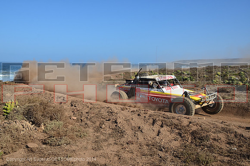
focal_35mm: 33
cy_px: 83
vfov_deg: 39.8
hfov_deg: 57.3
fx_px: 229
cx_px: 125
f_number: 7.1
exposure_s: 1/640
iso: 200
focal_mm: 22
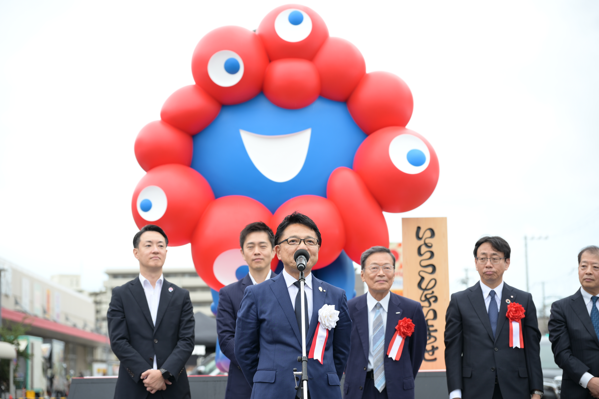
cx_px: 300
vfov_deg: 17.1
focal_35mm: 80
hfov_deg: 25.4
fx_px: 1331
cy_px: 200
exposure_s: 1/160
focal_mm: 80
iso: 100
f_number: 4
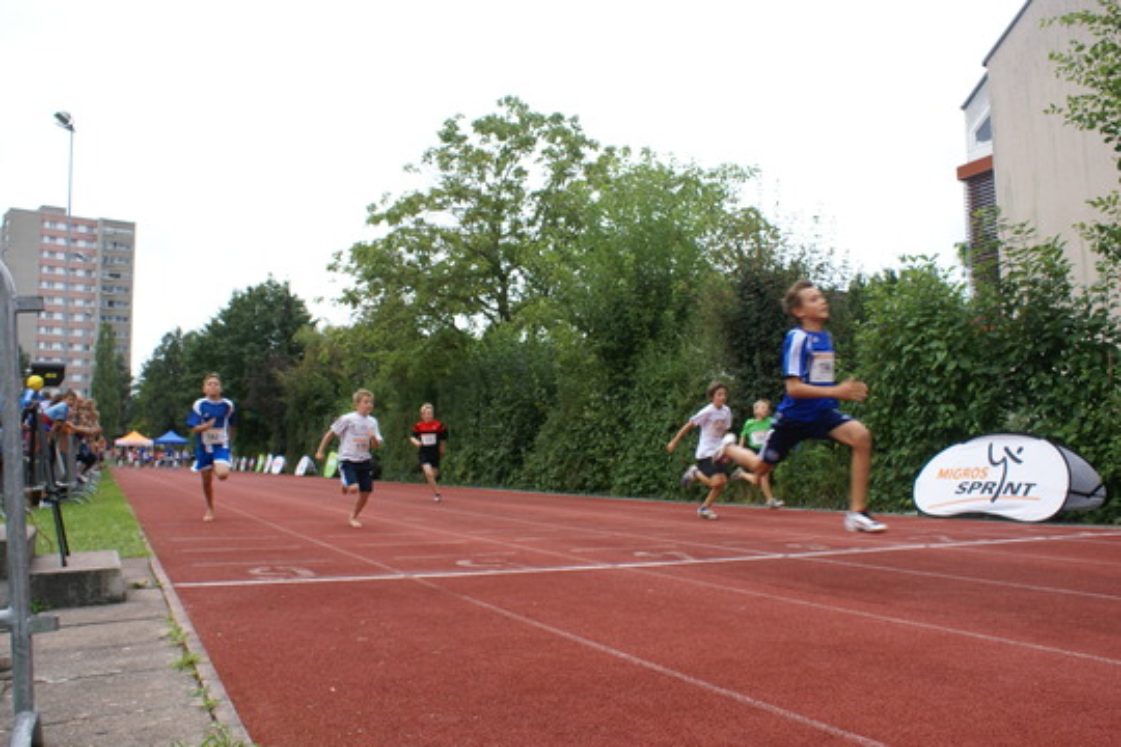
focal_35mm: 30
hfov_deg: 61.9
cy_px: 374
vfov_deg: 43.6
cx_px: 560
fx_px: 934
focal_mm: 20
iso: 100
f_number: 5.6
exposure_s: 1/200
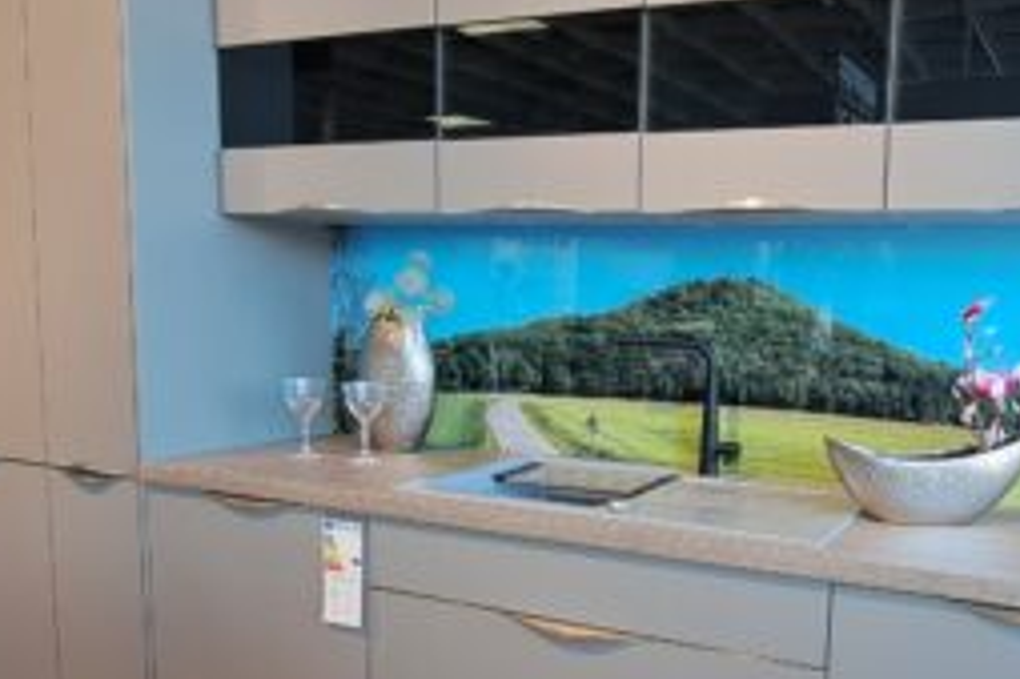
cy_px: 438
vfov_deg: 40.7
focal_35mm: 32
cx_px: 699
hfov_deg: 57.2
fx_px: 906
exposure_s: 1/50
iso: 50
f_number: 2.2
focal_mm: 1.74
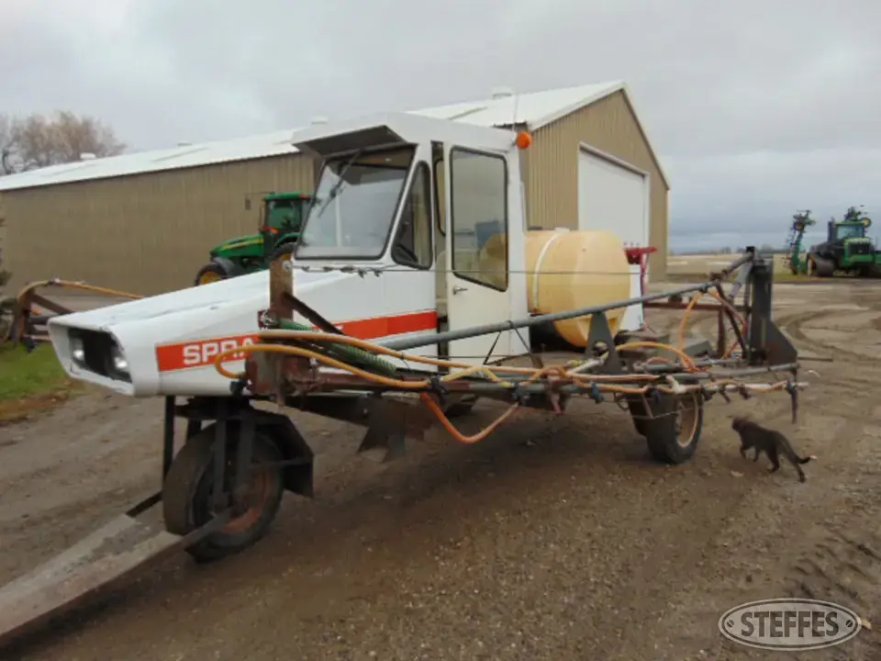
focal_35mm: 25
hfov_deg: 69.4
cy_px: 330
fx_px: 636
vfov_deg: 54.9
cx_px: 440
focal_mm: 4.5
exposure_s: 1/400
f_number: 3
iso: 80
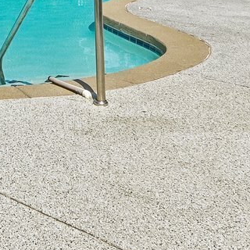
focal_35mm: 87
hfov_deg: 19.4
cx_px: 6
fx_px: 711
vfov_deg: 18.1
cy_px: -108
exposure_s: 1/400
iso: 100
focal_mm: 16
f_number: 8
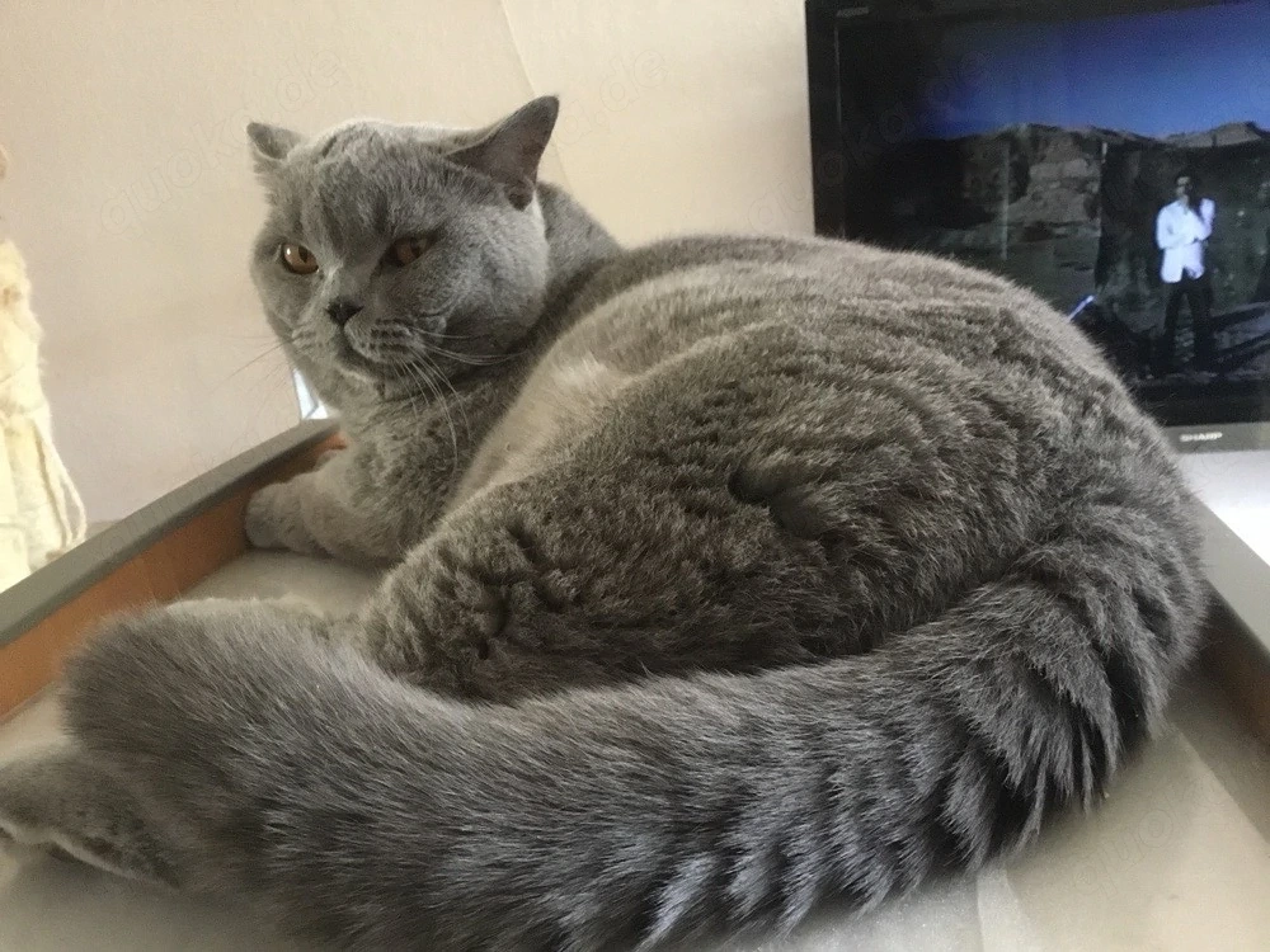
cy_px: 476
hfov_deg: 58.4
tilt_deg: -16.0
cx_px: 635
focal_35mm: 31
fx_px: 1137
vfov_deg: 45.4
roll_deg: +5.2
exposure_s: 1/17
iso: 250
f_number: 2.4
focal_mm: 3.3
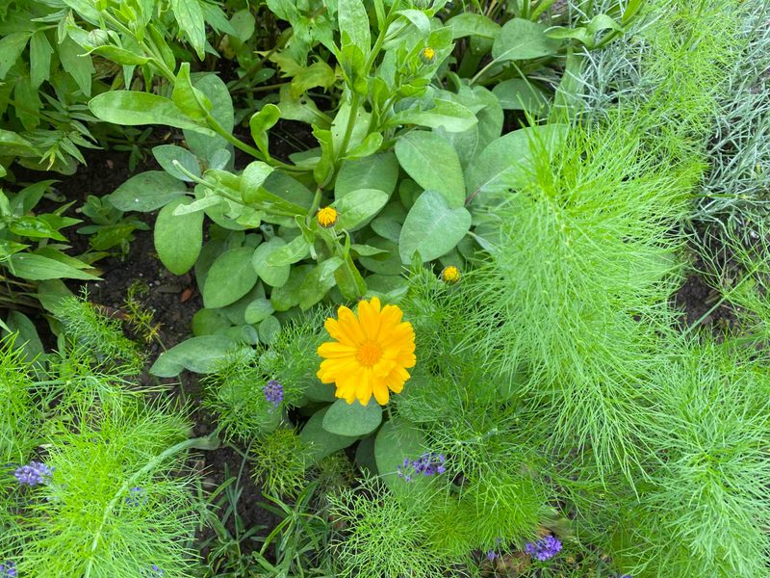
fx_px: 578
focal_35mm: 26
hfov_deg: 67.3
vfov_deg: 53.1
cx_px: 385
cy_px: 289
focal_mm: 4.25
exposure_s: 1/157
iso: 32
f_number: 1.8
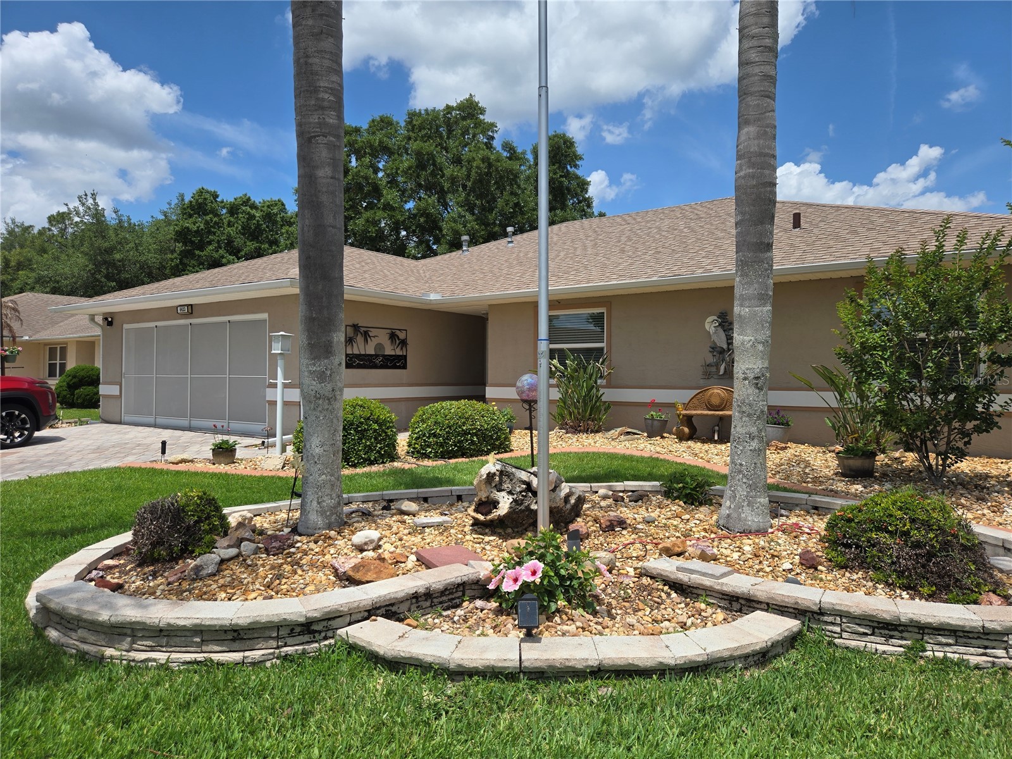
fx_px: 672
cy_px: 380
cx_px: 506
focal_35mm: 23
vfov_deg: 58.9
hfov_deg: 73.9
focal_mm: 5.4
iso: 25
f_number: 1.8
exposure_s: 1/2921
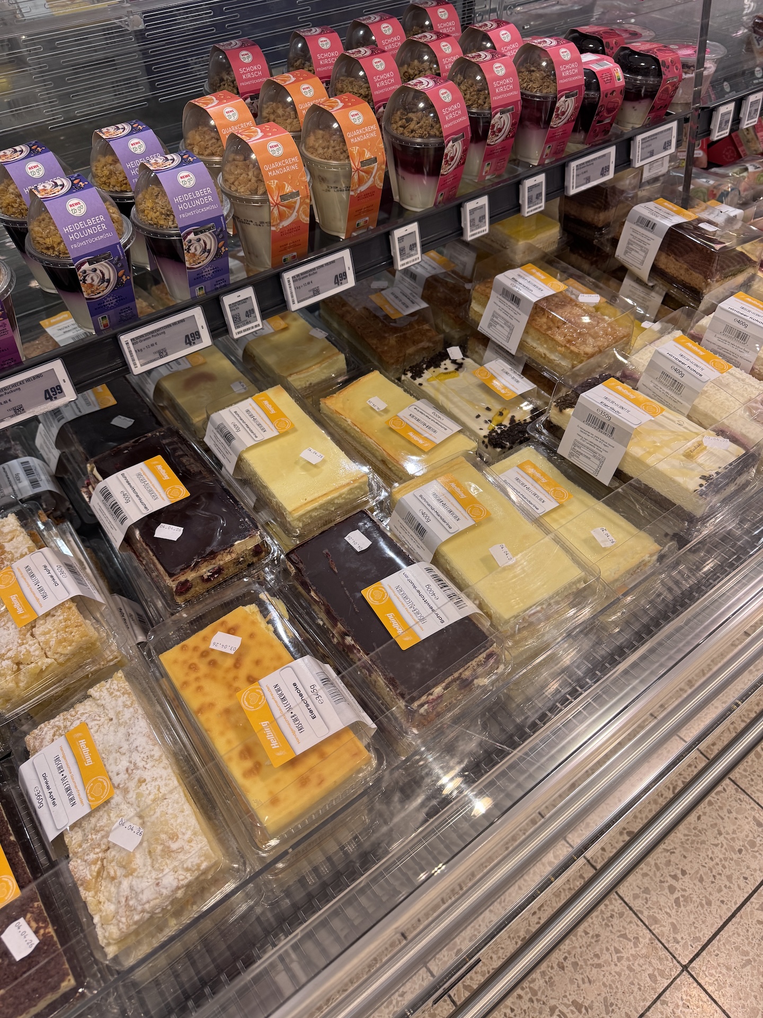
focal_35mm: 24
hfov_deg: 56.8
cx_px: 382
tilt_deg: -46.4
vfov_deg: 71.6
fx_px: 705
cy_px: 509
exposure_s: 1/100
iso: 100
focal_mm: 6.76
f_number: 1.78
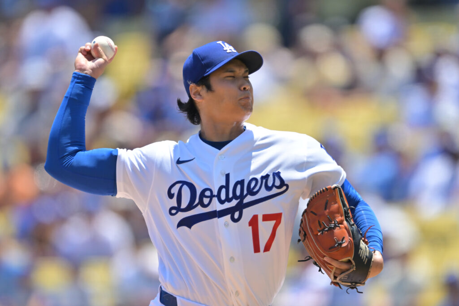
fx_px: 10706
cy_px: 153
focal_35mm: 840
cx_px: 230
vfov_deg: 1.6
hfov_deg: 2.5
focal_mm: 560
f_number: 4
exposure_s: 1/4000
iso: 640
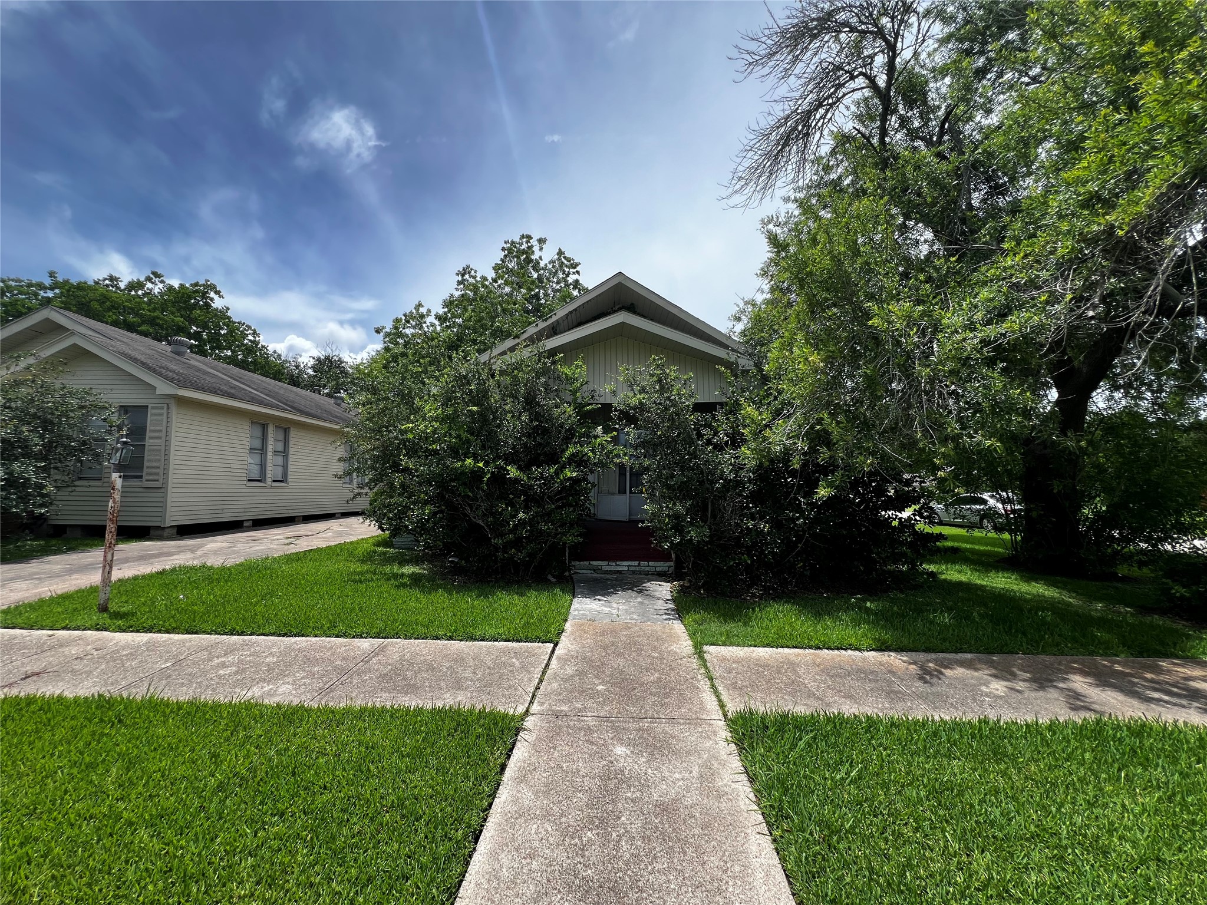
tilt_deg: +4.3
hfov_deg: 106.2
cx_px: 604
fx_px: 453
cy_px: 452
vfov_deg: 89.9
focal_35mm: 13
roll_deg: -1.6
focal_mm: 1.57
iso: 32
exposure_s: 1/943
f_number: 1.8
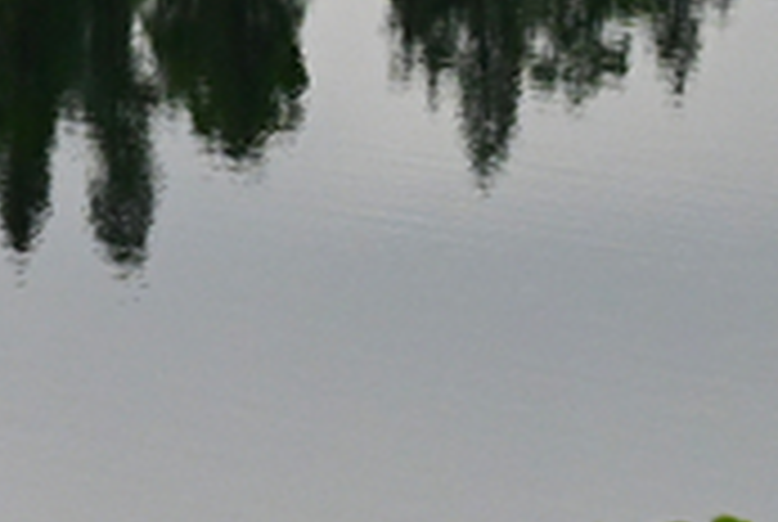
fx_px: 7339
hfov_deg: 5.8
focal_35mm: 339
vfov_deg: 4.1
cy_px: -130
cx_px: -1210
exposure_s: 1/4000
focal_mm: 49
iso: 1600
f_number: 7.1
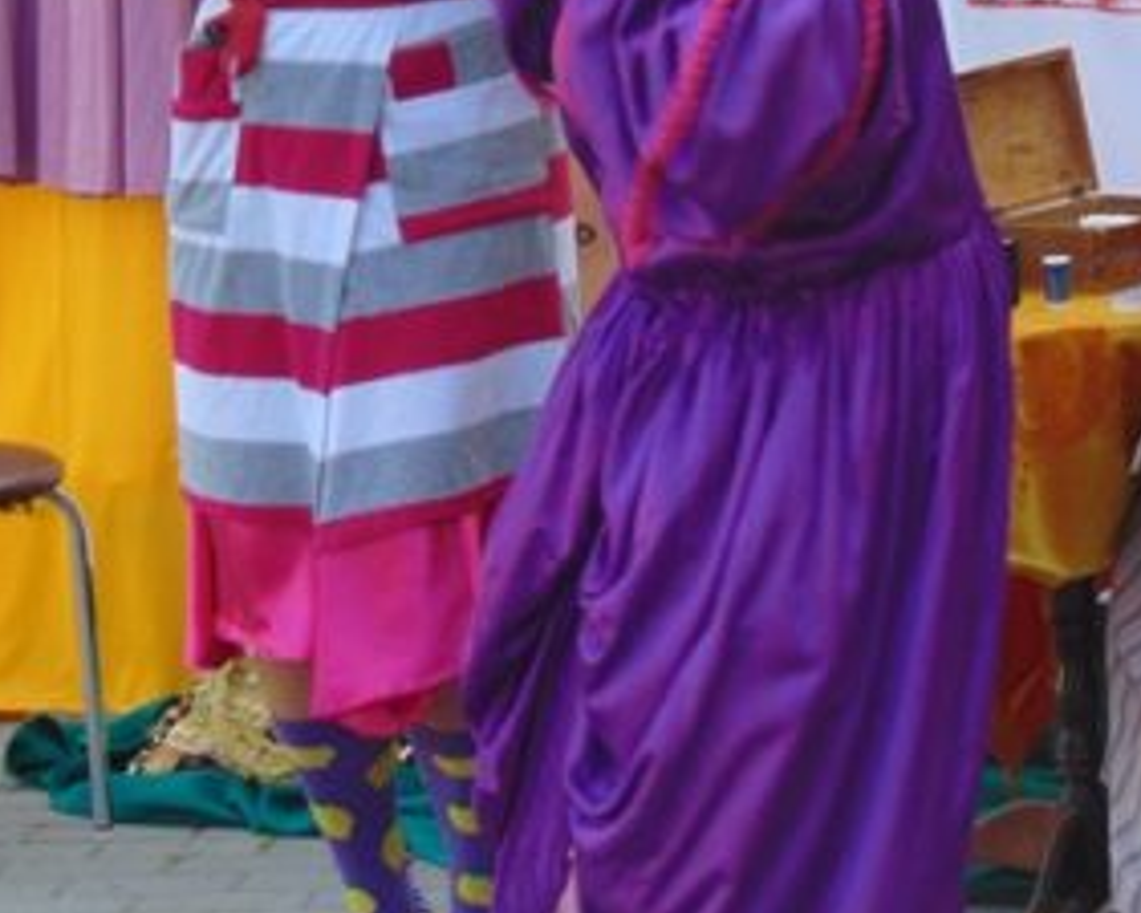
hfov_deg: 8.0
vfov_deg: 6.4
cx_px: 698
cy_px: 138
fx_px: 8107
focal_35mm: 240
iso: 100
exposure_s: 1/100
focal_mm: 19.4
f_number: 3.9
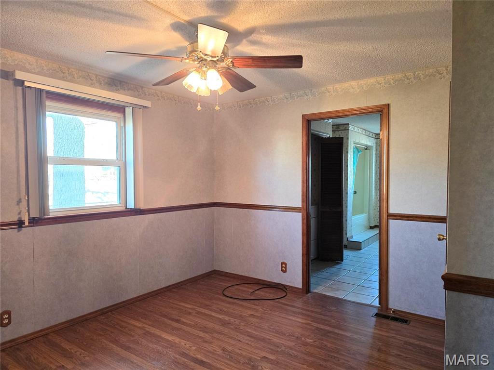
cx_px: 247
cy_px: 185
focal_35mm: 23
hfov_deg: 73.9
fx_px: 328
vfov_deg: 58.9
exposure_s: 1/120
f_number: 1.7
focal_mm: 6.3
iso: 500
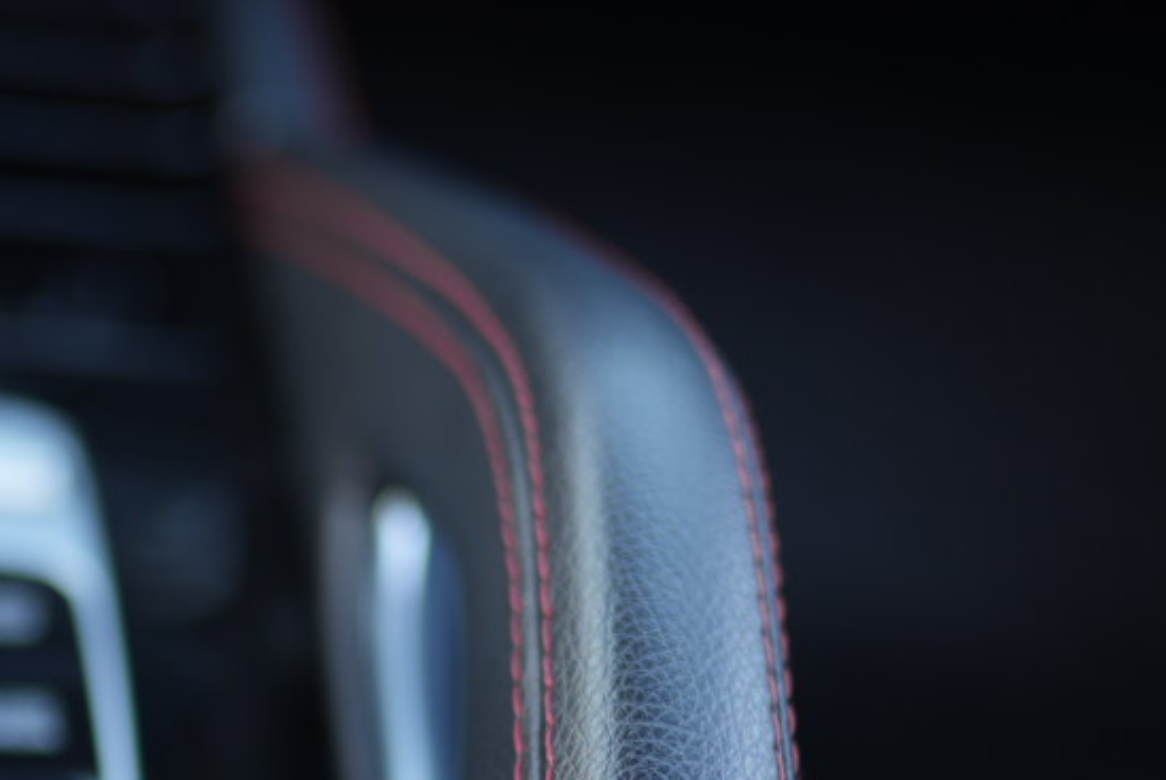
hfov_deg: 18.8
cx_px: -219
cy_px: 786
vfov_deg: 13.1
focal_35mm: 103
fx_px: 3339
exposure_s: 1/125
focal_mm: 35
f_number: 1.4
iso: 100
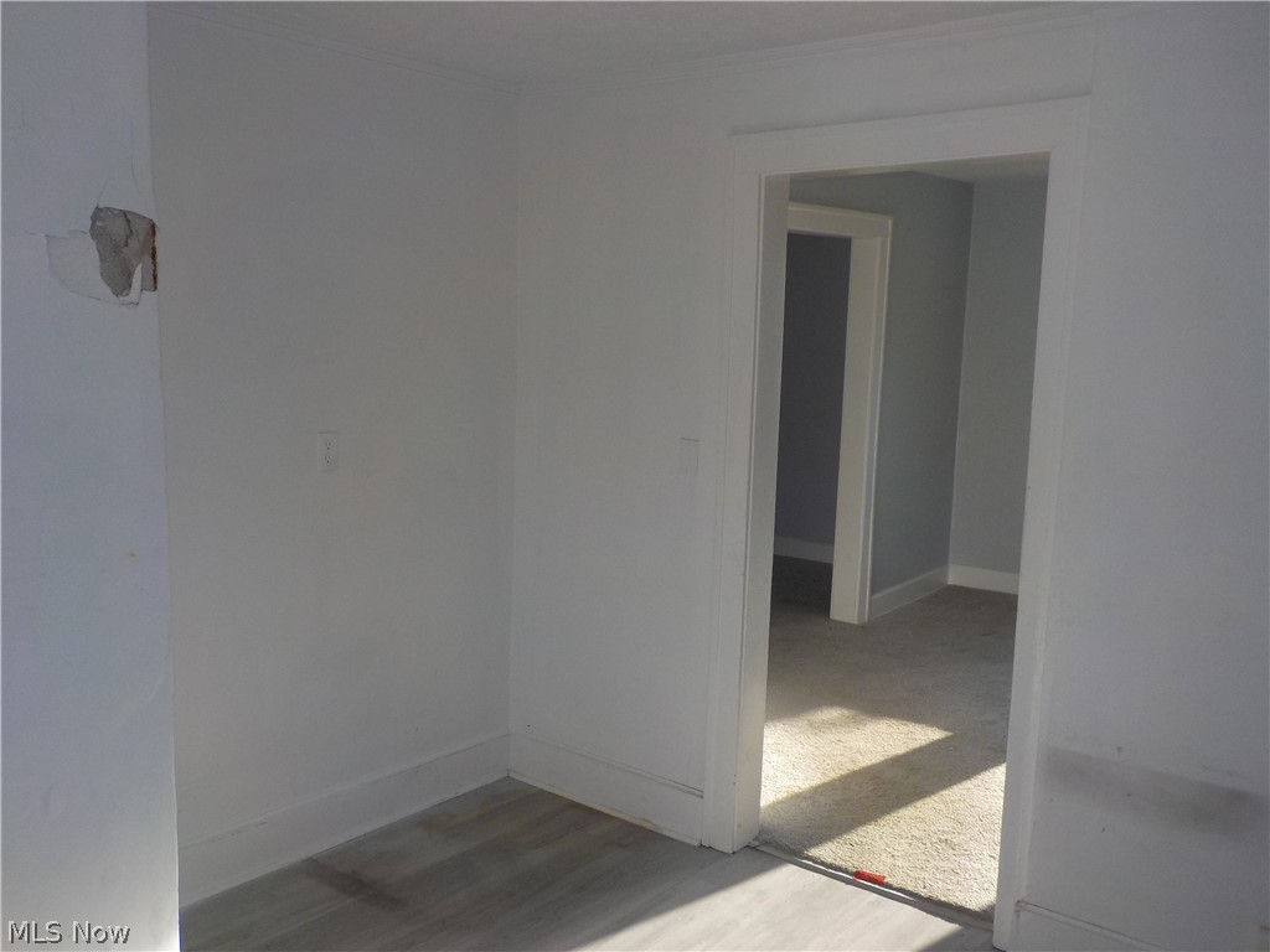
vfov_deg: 46.8
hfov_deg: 60.0
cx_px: 635
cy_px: 476
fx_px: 1101
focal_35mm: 30
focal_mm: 4.1
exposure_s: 1/160
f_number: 3.3
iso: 125
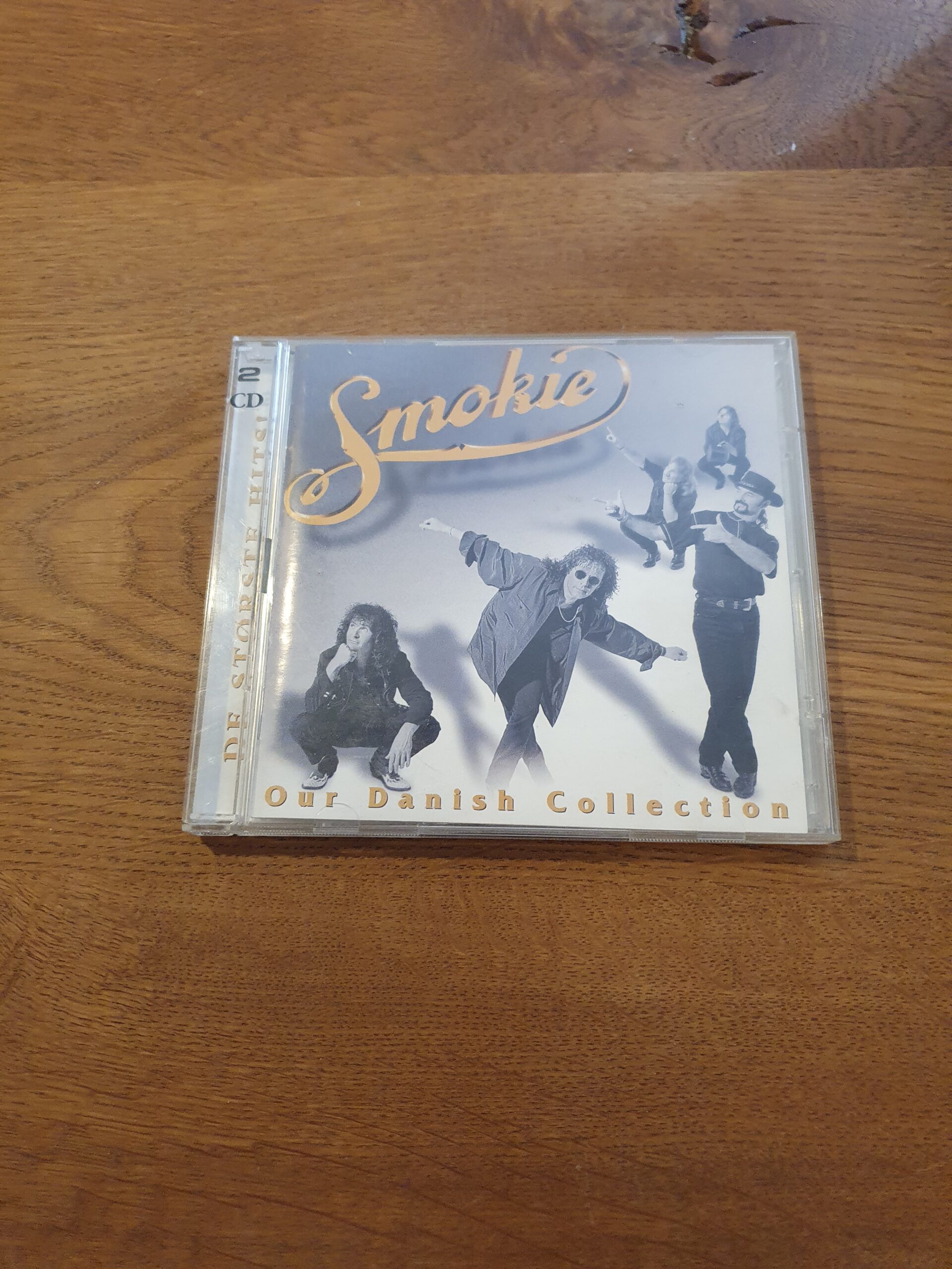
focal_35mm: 26
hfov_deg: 53.1
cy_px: 634
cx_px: 476
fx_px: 953
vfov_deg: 67.3
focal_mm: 4.32
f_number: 1.5
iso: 320
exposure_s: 1/50
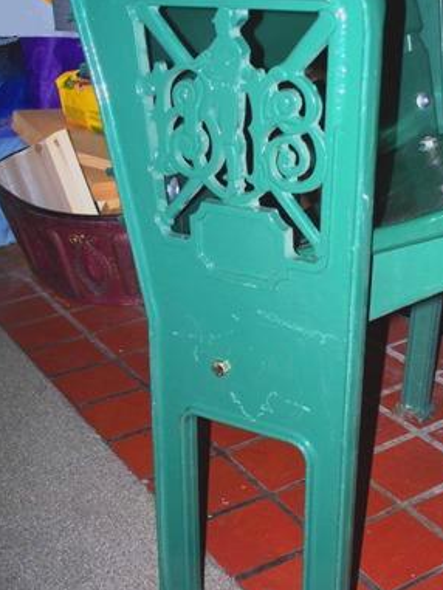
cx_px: 349
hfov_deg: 25.7
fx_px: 955
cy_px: 244
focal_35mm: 56
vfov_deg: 34.3
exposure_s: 1/30
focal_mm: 7.54
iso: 80
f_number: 2.8
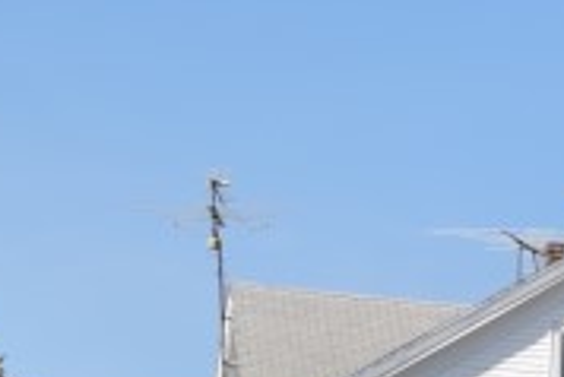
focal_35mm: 233
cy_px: 1026
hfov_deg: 7.8
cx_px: 1625
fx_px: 3653
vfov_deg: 5.6
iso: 100
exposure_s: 1/200
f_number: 10
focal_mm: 24
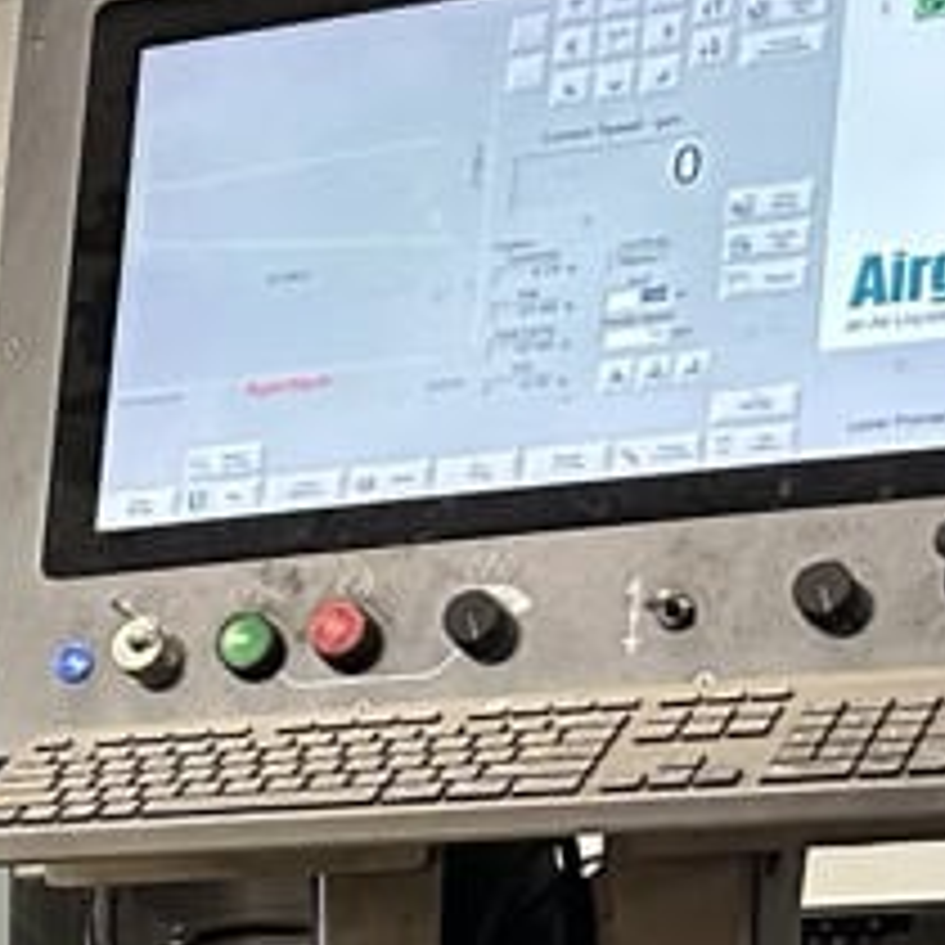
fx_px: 3984
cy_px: 1598
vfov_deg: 12.5
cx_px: -783
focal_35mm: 129
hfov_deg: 12.3
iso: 640
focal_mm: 6.9
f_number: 1.8
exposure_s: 1/60
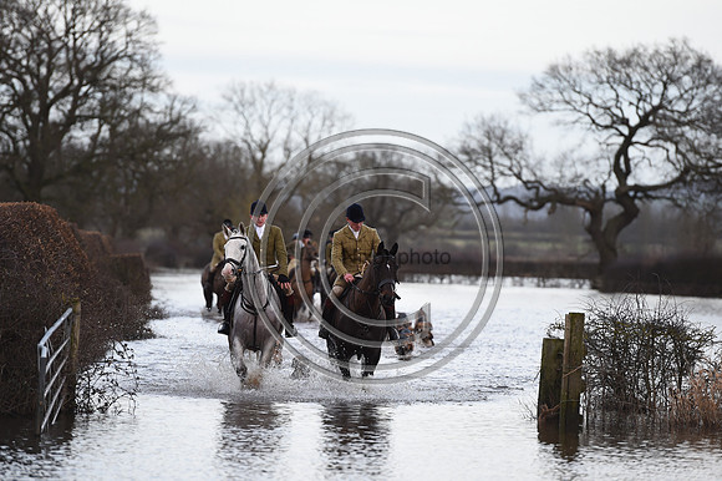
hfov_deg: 10.3
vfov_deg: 6.9
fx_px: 4009
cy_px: 240
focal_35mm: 200
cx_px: 361
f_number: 3.5
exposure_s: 1/1000
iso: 900
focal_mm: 200
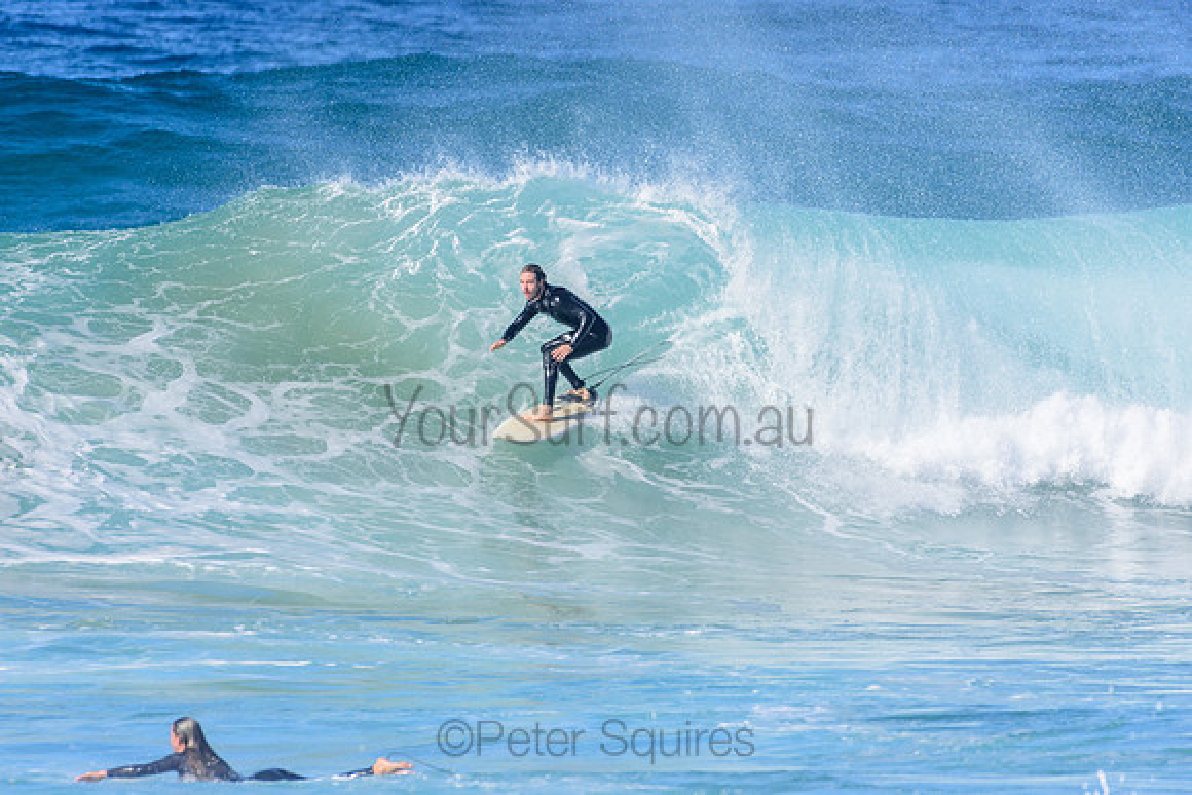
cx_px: 596
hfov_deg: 2.7
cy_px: 398
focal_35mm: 750
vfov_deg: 1.8
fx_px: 24838
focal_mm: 500
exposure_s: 1/2000
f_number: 5.6
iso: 320
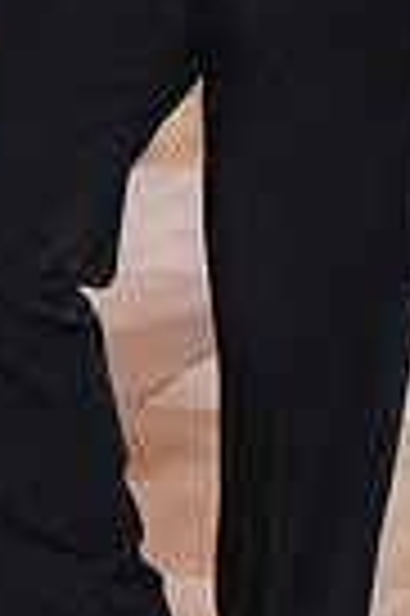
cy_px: -229
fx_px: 5874
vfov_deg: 6.0
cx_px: -133
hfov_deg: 4.0
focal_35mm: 343
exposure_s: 1/320
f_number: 4
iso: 1600
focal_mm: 81
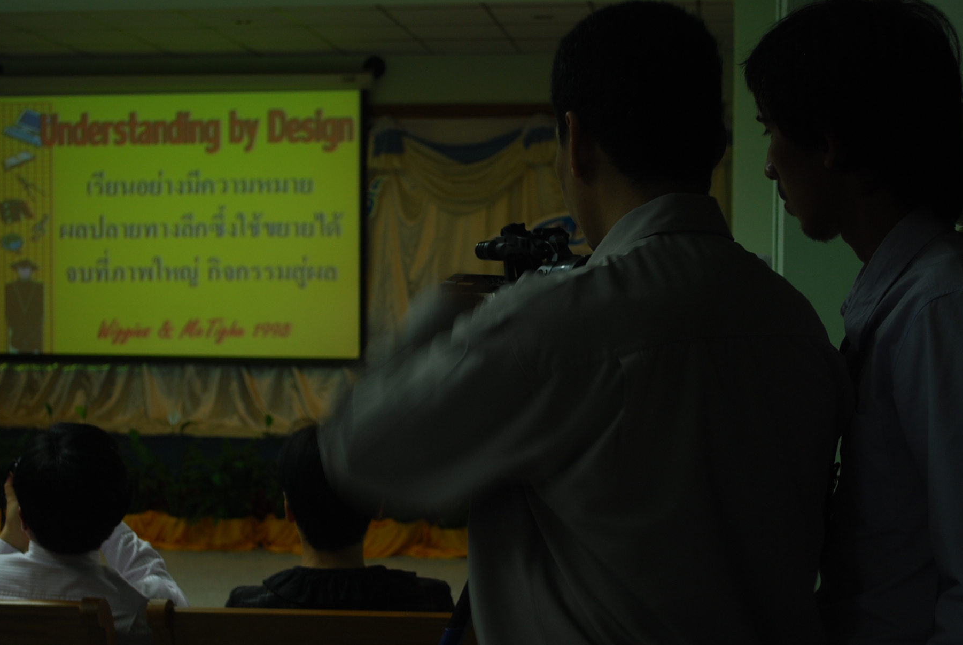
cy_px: 337
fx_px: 1554
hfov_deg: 34.4
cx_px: 484
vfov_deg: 23.5
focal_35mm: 58
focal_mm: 36
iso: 200
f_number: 5.3
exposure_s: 1/13
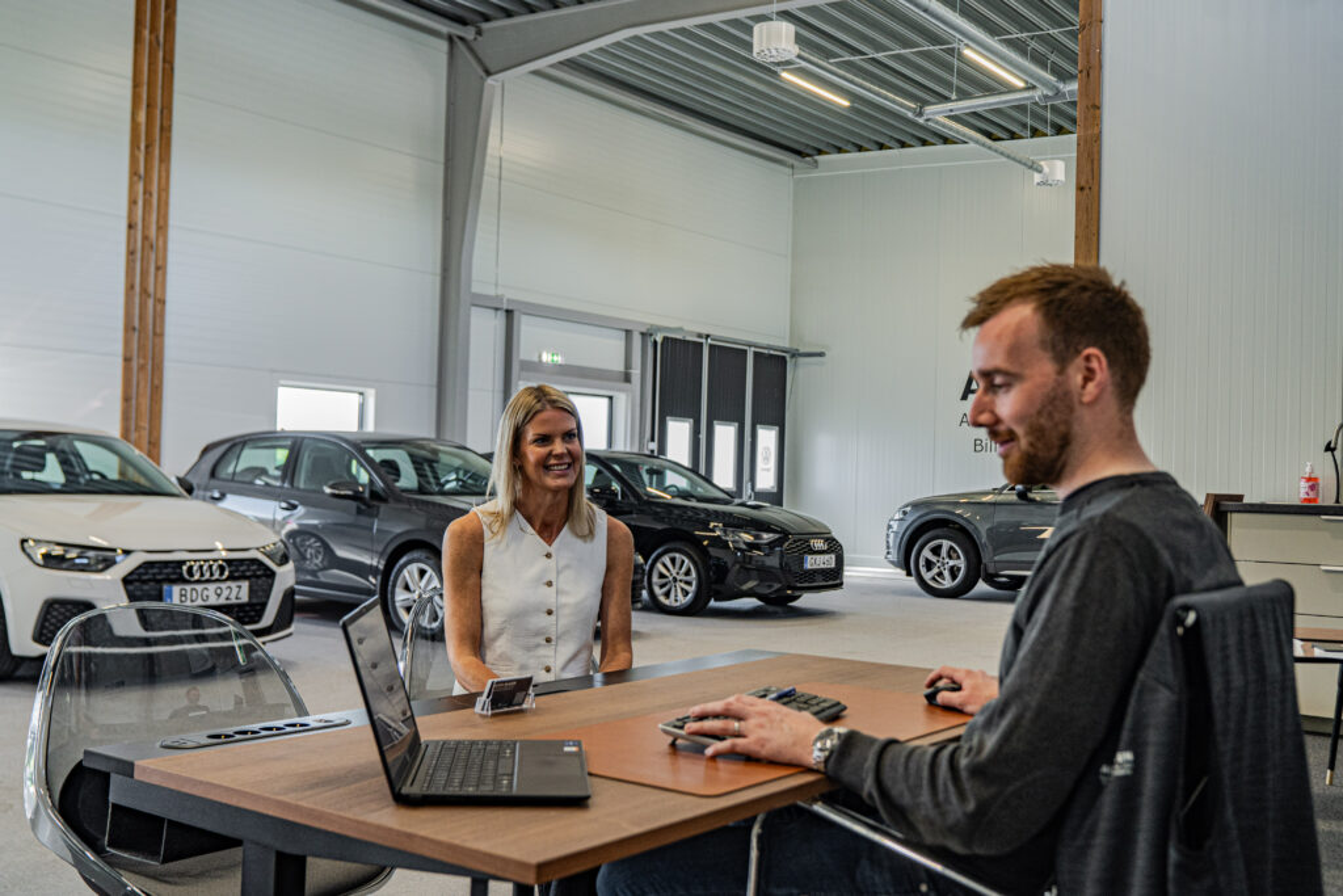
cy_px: 448
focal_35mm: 35
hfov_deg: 54.4
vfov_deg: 37.9
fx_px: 1306
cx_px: 672
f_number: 4
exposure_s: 1/160
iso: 800
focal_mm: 35
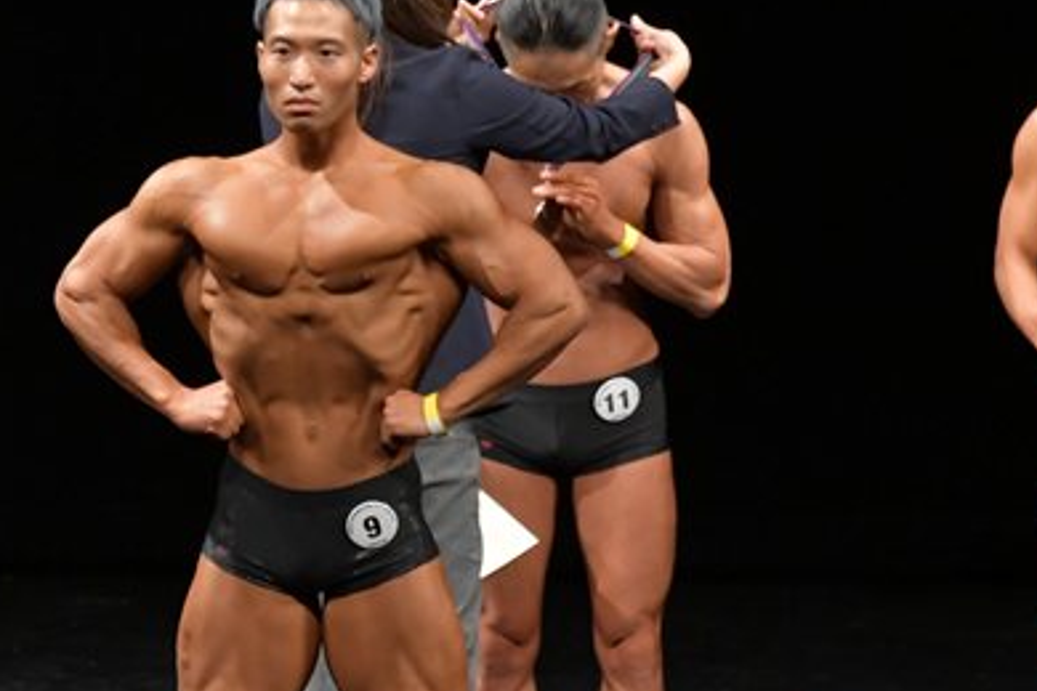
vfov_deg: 2.7
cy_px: 484
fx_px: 14574
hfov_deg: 4.1
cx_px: 23
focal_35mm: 506
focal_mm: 170
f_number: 5.6
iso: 3200
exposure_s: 1/400
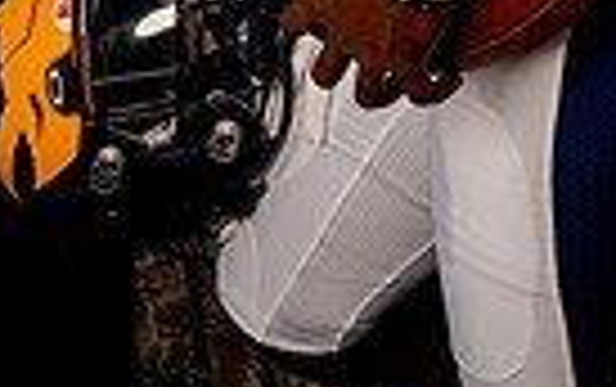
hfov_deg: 13.3
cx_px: 445
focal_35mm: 157
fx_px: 2639
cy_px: -549
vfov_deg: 7.8
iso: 125
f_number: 8
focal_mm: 47
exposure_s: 1/250
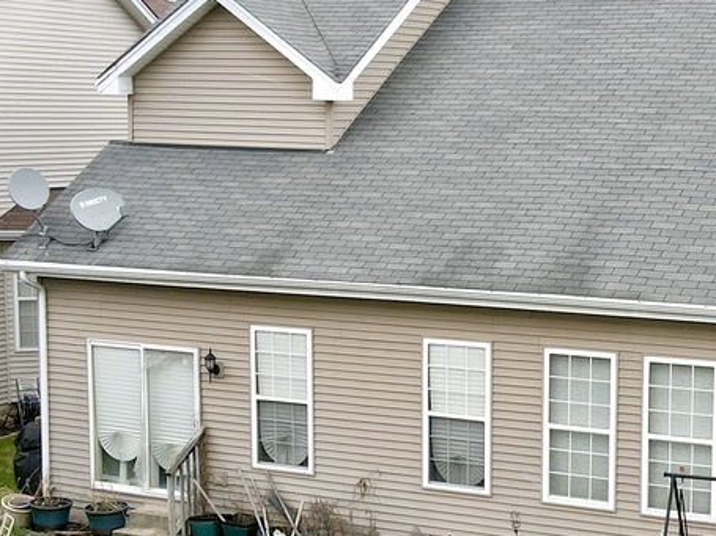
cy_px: 347
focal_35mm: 76
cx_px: 593
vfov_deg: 19.3
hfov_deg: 25.1
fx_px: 1572
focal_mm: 4.5
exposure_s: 1/160
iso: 100
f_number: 2.8
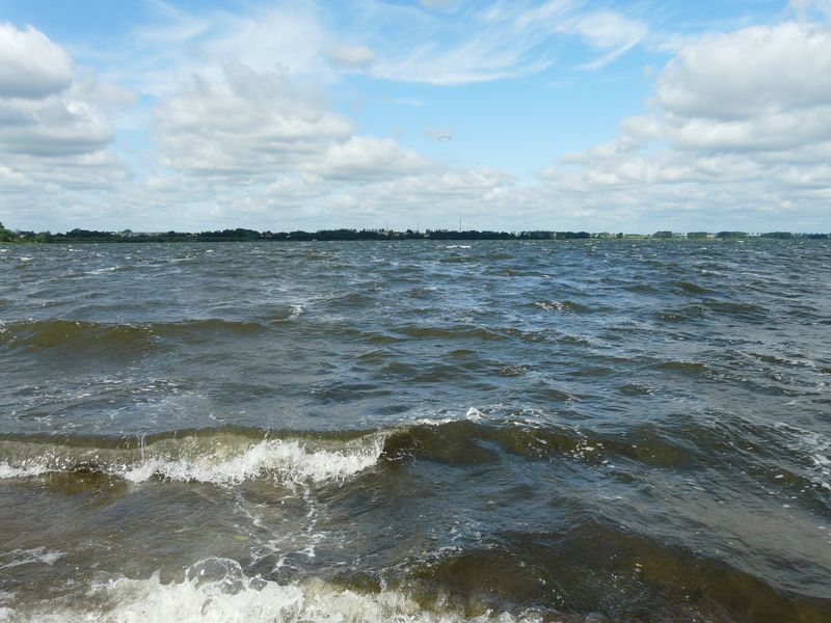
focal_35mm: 28
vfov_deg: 49.7
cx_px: 416
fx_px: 672
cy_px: 312
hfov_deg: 63.4
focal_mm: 4.6
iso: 100
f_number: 5.6
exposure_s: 1/500
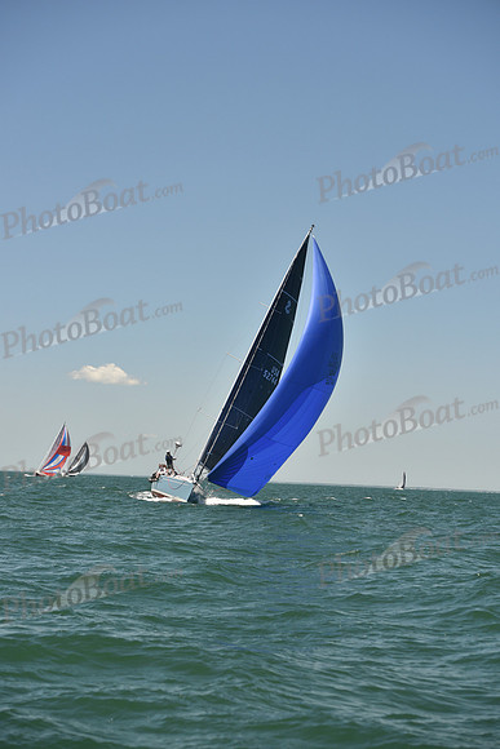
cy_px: 374
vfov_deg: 27.0
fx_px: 1561
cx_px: 250
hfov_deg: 18.2
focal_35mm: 75
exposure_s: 1/800
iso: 250
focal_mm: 75
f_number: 5
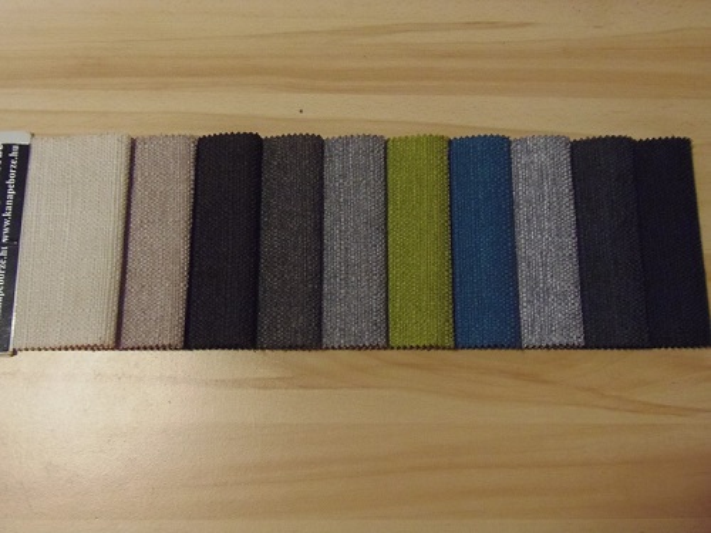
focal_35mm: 35
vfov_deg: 40.7
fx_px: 719
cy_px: 266
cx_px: 356
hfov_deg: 52.6
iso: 500
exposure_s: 1/25
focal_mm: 6.5
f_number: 3.4
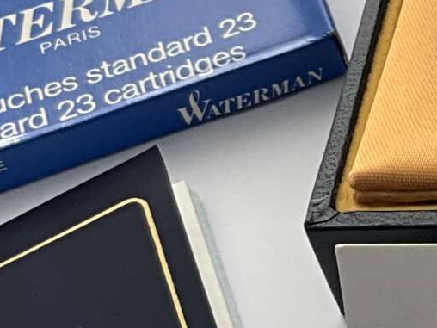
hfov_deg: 12.3
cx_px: 810
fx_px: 1843
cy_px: 112
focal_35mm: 146
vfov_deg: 10.2
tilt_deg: -49.5
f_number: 1.8
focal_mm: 3
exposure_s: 1/122
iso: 20
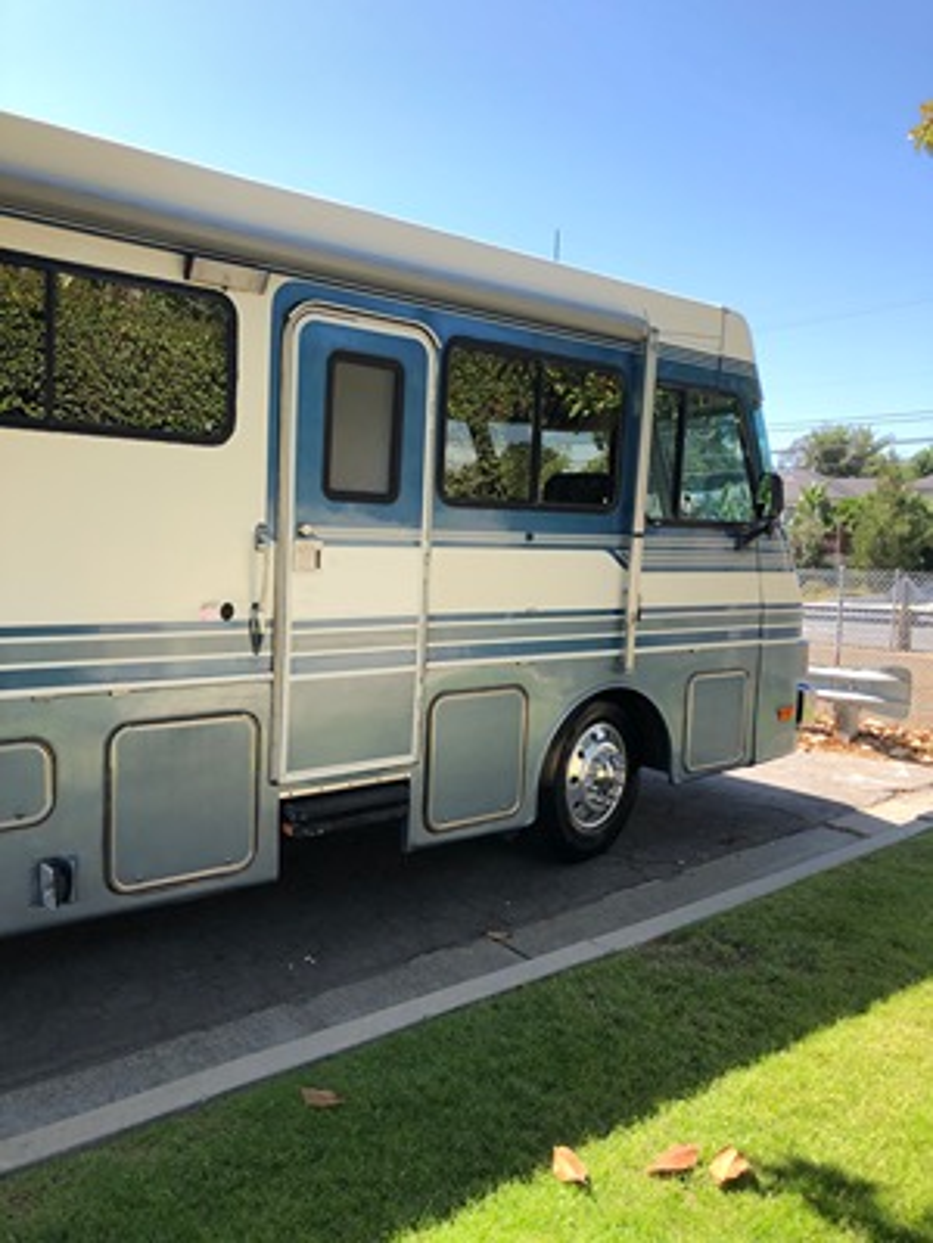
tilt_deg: -2.8
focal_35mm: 28
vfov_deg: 63.4
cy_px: 622
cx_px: 466
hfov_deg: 49.7
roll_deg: -2.3
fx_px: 1006
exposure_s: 1/695
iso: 20
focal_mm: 4
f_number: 1.8
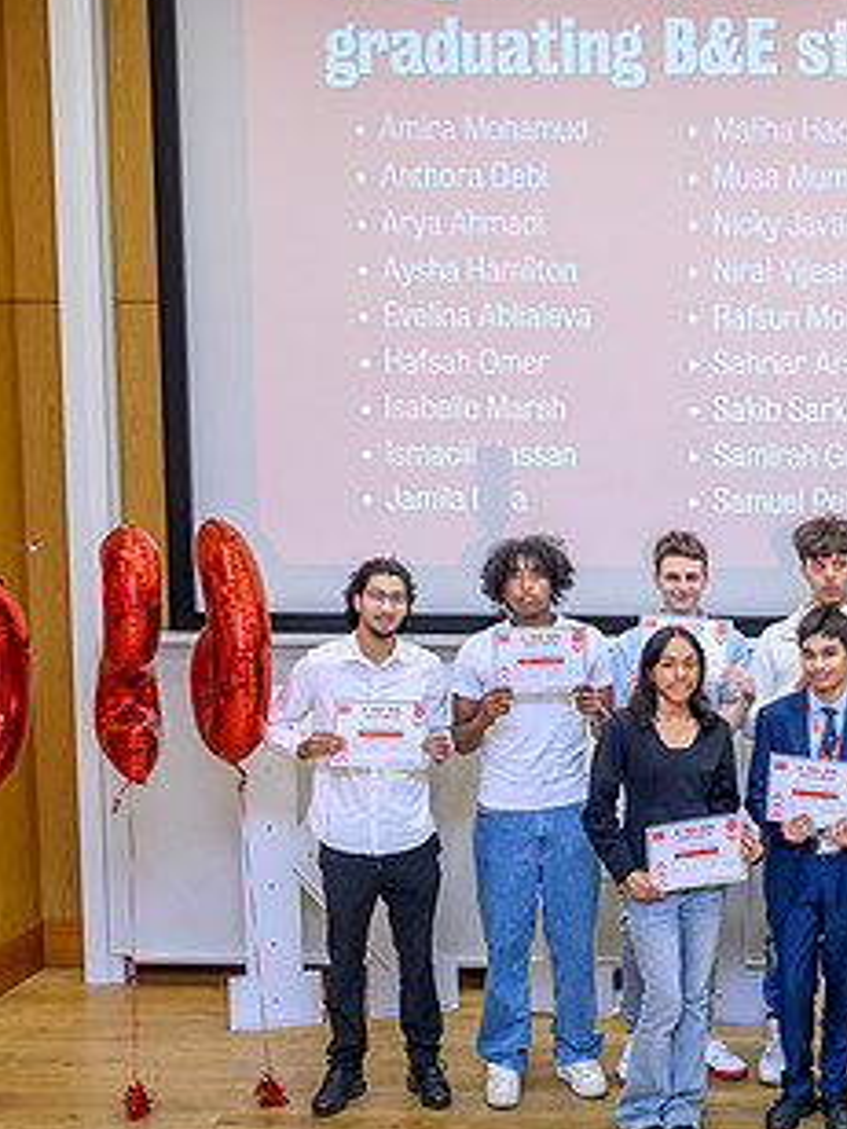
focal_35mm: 67
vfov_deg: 29.0
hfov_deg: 21.3
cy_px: 563
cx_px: 821
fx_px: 2186
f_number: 2.8
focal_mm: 36
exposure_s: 1/200
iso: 720
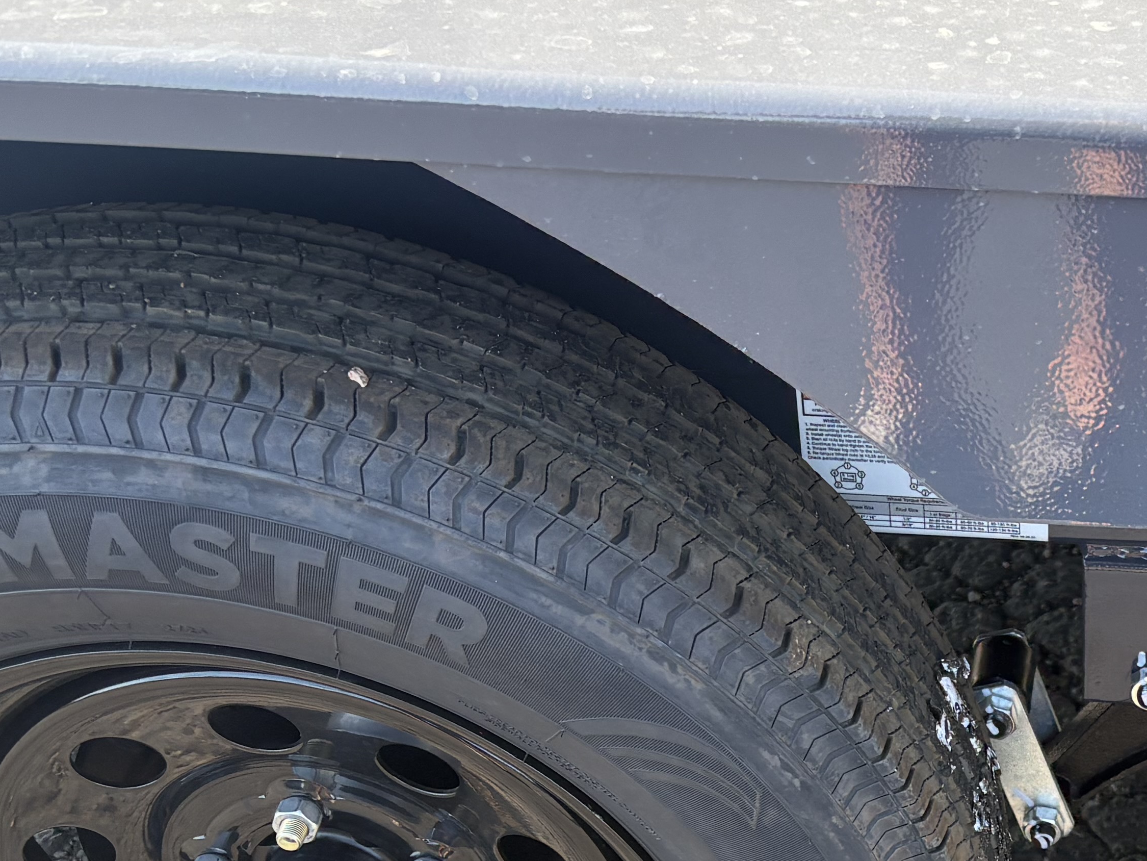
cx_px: 1242
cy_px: 957
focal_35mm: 66
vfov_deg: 21.1
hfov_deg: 27.1
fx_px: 2187
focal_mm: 5.96
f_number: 1.6
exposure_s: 1/328
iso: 50
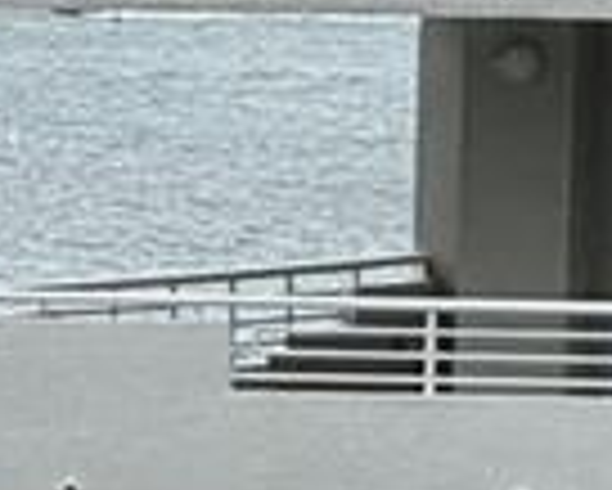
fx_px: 18778
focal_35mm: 1036
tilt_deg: -4.1
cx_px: -1130
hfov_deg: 1.9
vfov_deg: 1.5
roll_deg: -1.3
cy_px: 1510
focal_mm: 15.66
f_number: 2.8
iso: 50
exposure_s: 1/1395
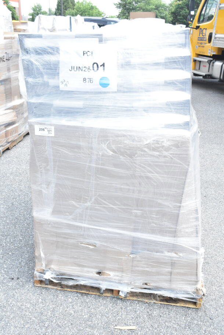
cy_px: 168
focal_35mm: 36
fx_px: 336
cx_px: 112
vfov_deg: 53.1
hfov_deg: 36.9
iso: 1600
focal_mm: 24
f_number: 10
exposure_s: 1/400
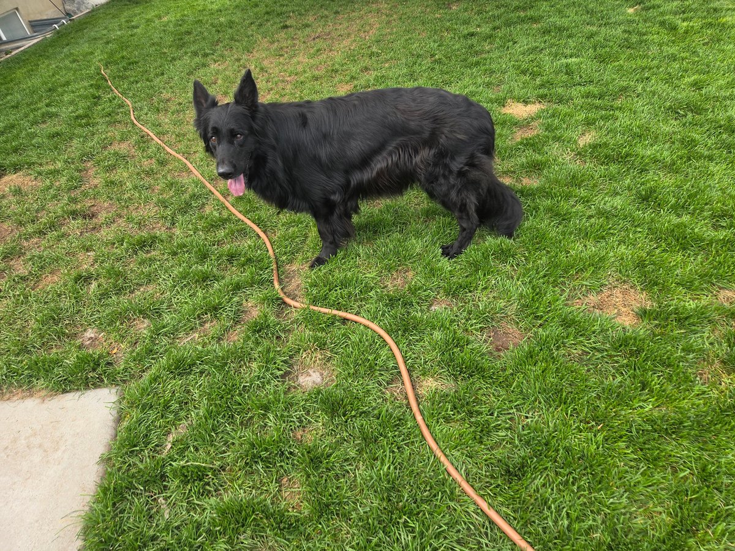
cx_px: 368
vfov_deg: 58.9
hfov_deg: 73.9
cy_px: 276
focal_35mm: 23
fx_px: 488
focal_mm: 5.4
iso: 100
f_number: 1.8
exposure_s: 1/180
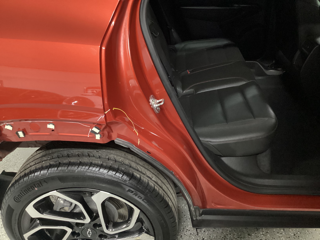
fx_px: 287
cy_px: 120
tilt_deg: -35.6
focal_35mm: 31
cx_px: 160
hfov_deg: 58.4
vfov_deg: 45.4
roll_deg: +0.9
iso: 640
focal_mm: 3.3
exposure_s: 1/17
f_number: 2.4
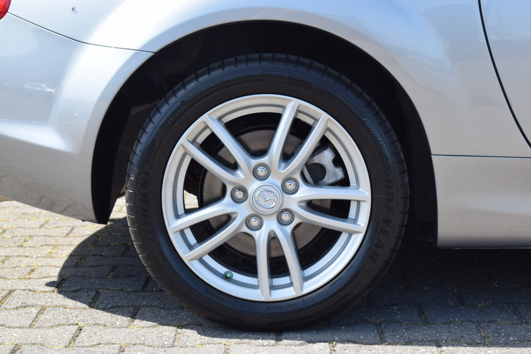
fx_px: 1062
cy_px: 177
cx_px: 266
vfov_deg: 18.9
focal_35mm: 72
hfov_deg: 28.1
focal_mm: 48
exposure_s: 1/250
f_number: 8
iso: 320
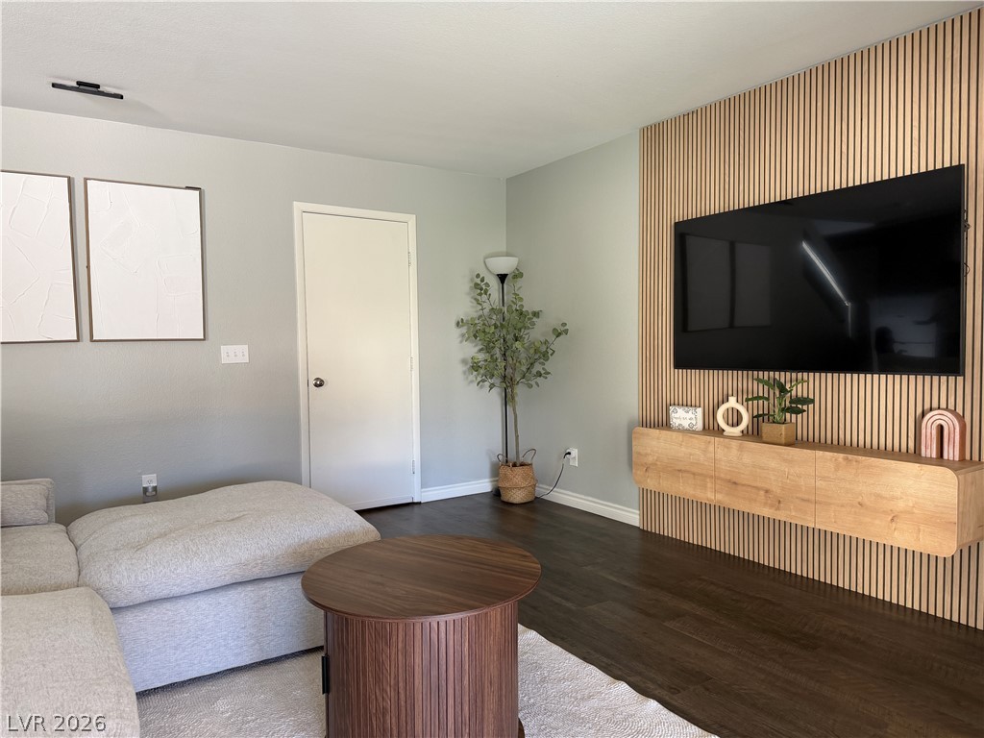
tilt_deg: -3.4
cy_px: 369
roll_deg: +0.5
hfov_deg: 71.6
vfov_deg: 56.8
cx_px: 492
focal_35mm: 24
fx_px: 682
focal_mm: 6.76
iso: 200
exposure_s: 1/101
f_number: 1.78
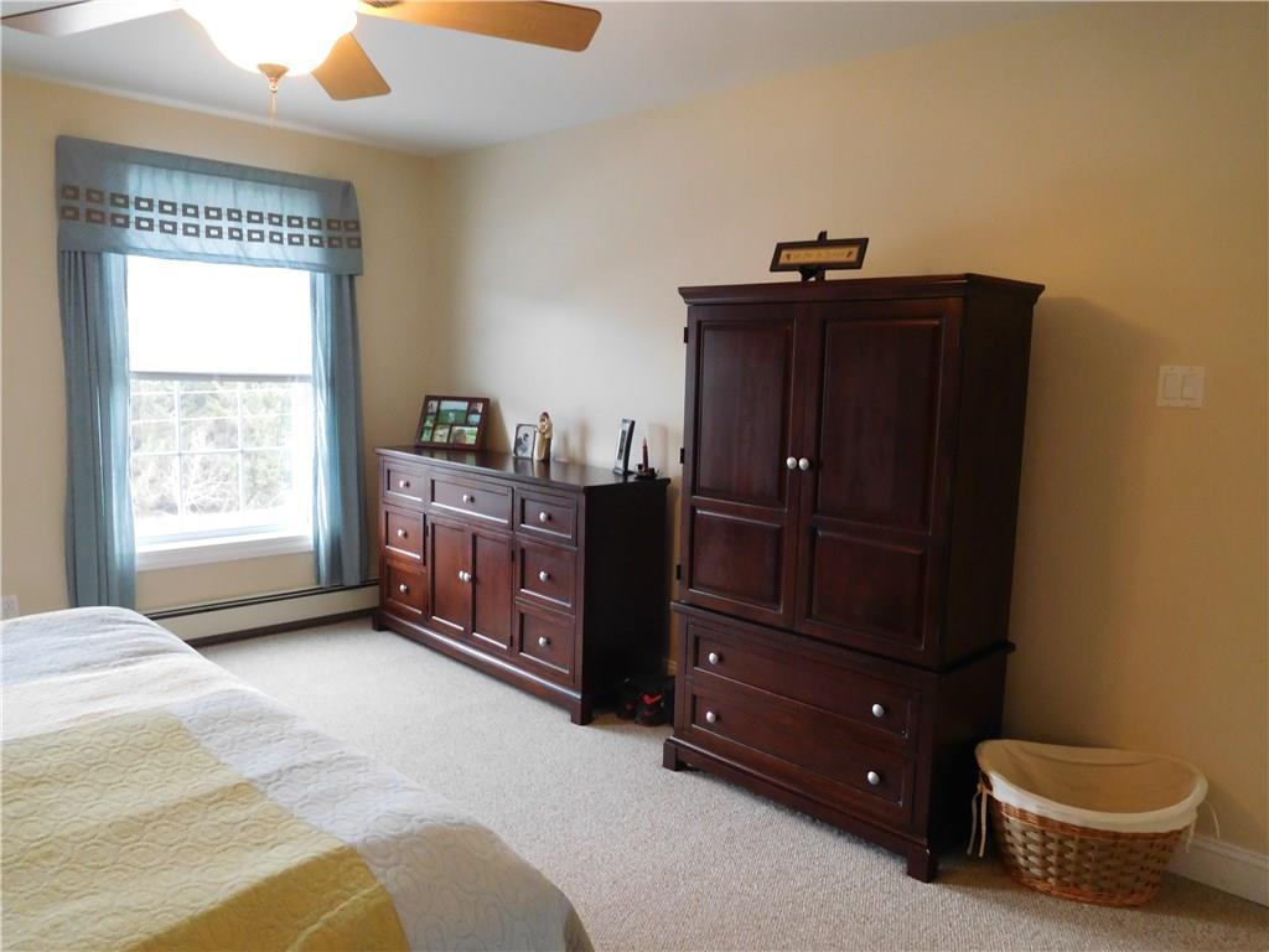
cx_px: 634
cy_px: 476
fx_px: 916
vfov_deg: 54.9
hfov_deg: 69.4
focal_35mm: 25
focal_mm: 4.5
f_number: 3.4
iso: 320
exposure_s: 1/30
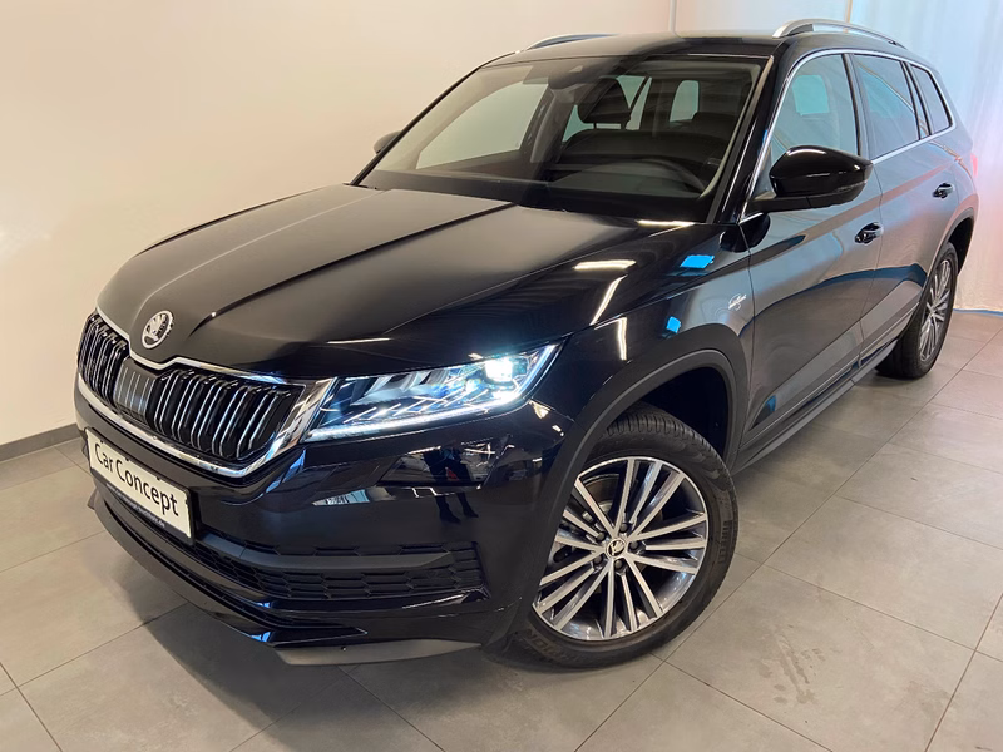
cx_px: 502
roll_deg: +0.5
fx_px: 753
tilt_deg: -21.6
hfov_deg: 67.3
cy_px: 376
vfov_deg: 53.1
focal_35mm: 26
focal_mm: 4.25
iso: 320
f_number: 1.8
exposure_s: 1/50
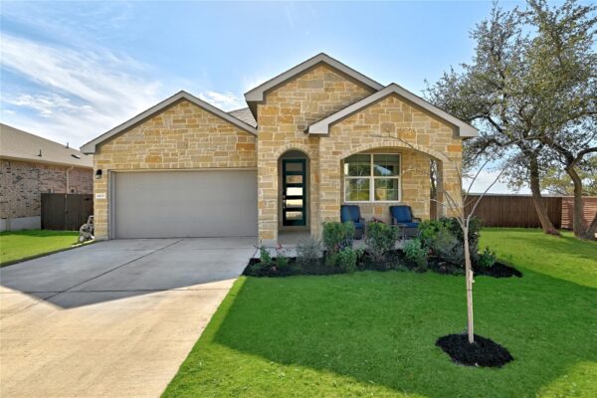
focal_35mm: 14
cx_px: 298
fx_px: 232
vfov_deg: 81.2
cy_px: 199
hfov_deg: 104.3
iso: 400
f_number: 10
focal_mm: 14
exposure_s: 1/200
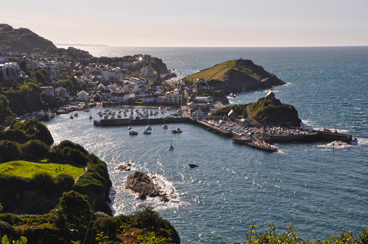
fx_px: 582
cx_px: 184
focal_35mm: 57
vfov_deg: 23.7
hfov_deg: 35.1
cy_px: 122
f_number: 10
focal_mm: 38
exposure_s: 1/320
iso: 200
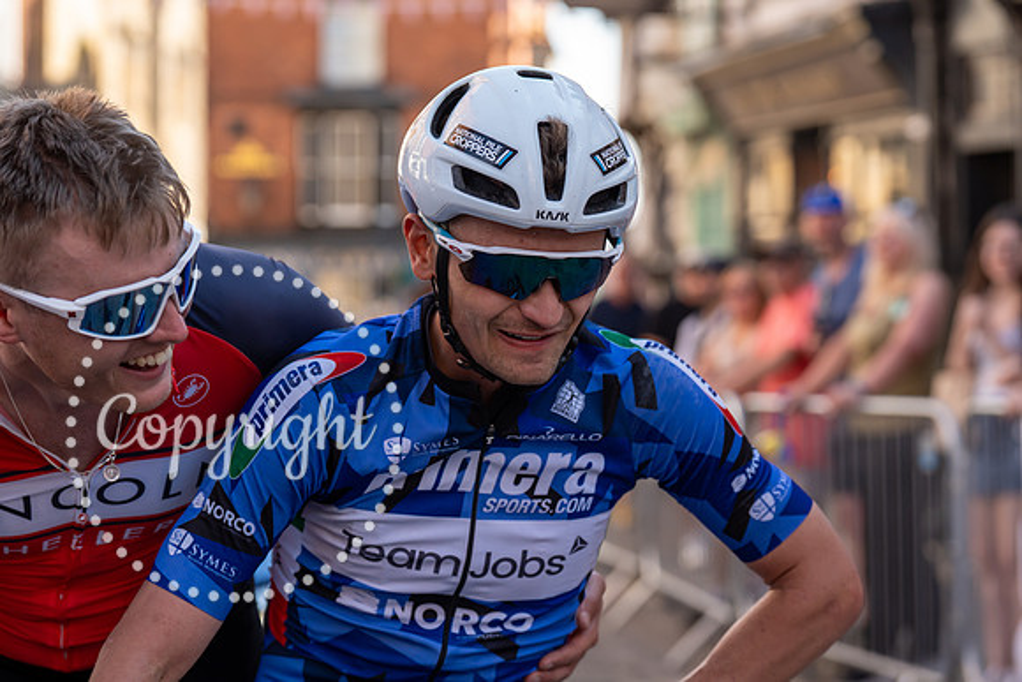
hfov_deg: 23.1
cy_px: 341
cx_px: 511
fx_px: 2499
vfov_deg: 15.5
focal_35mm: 88
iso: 640
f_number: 4
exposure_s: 1/1000
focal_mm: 88
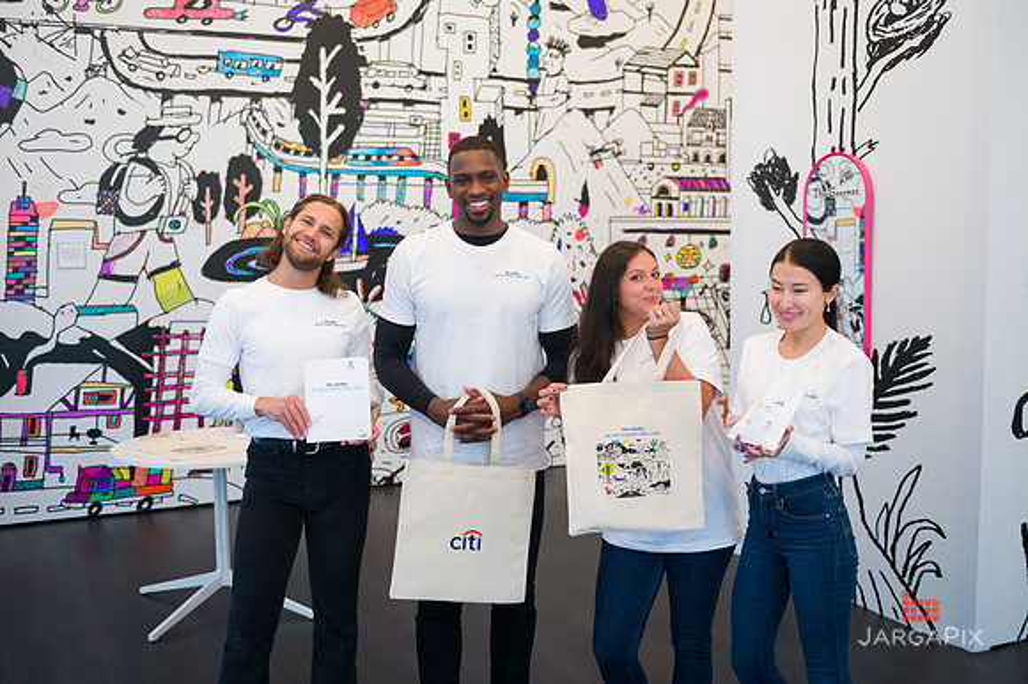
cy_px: 342
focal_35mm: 38
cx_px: 514
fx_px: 1084
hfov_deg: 50.7
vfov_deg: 35.0
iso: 1600
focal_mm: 38
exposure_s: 1/320
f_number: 3.5
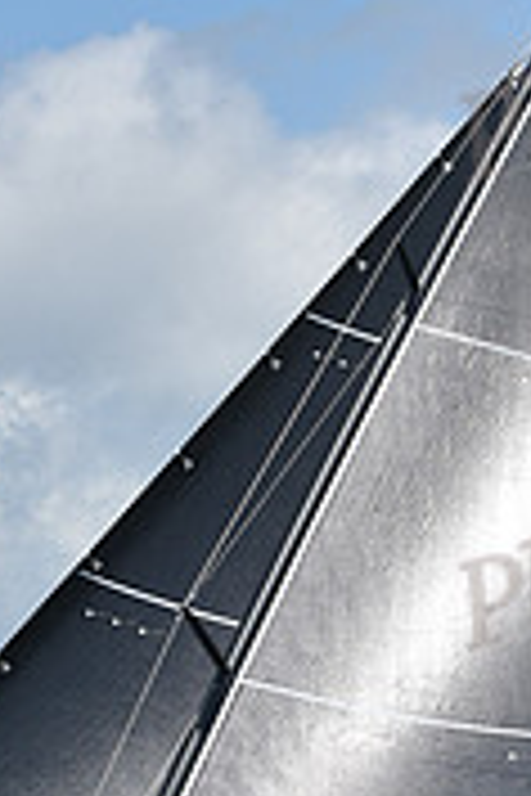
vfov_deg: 9.0
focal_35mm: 229
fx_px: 5066
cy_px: 364
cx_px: 227
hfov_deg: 6.0
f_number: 8
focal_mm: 70
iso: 250
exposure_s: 1/1250
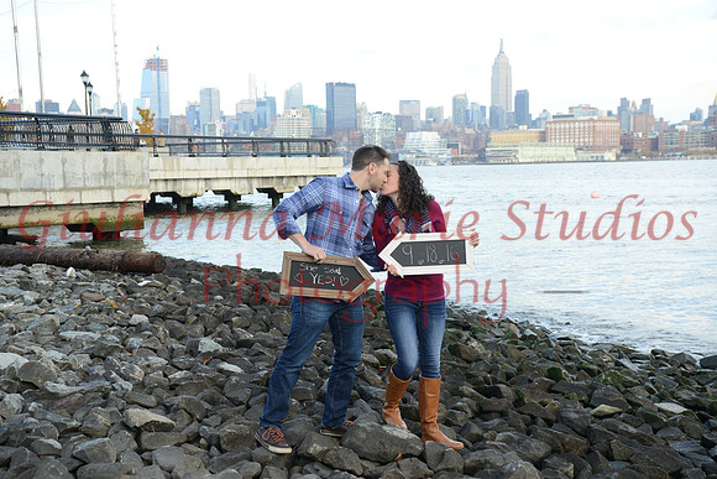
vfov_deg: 24.6
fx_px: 1096
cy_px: 240
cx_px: 358
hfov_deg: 36.2
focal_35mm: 55
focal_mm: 55
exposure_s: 1/80
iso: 250
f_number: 8
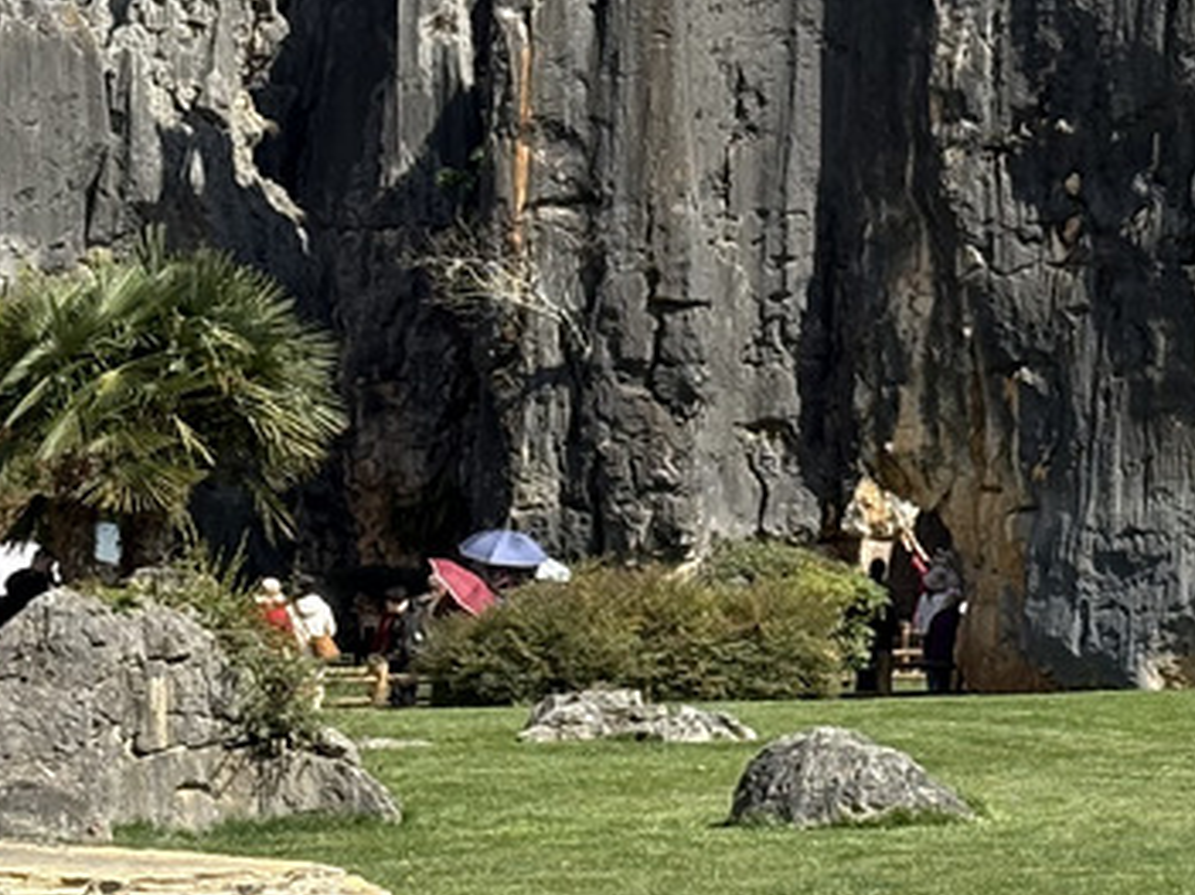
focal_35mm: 178
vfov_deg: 8.3
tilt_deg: +4.6
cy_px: 112
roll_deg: +0.1
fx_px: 6143
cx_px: 1311
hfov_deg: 11.0
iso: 32
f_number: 1.6
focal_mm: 5.96
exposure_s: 1/2283
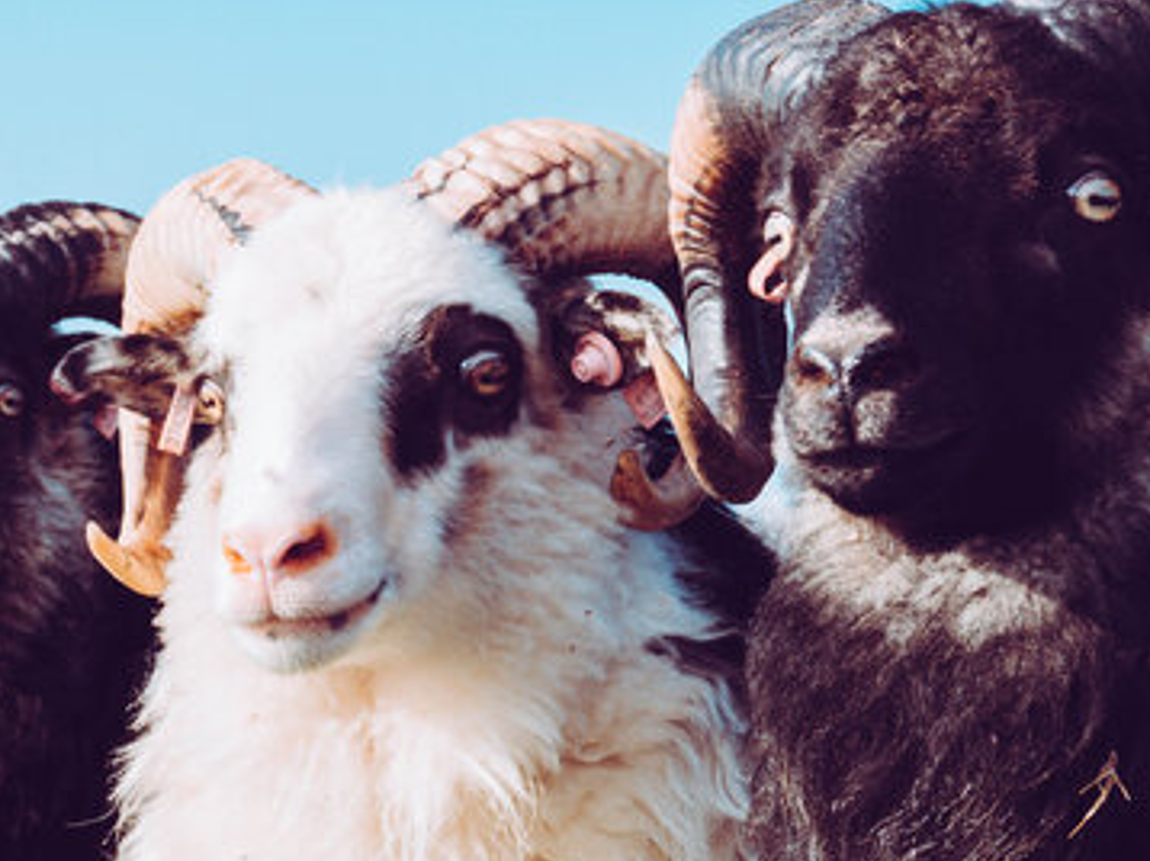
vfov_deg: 10.2
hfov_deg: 13.6
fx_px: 4816
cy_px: 413
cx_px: 659
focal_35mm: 145
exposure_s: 1/125
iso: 100
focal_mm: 45
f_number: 11
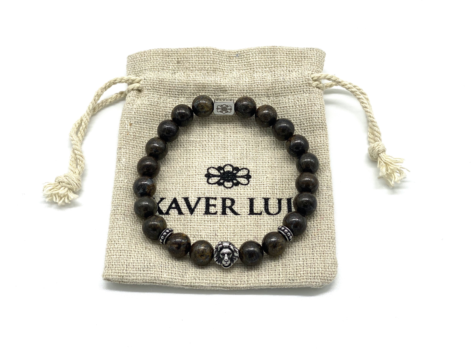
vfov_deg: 28.0
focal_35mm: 52
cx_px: 238
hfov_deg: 36.8
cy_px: 178
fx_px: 714
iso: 20
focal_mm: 6
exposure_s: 1/210
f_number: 2
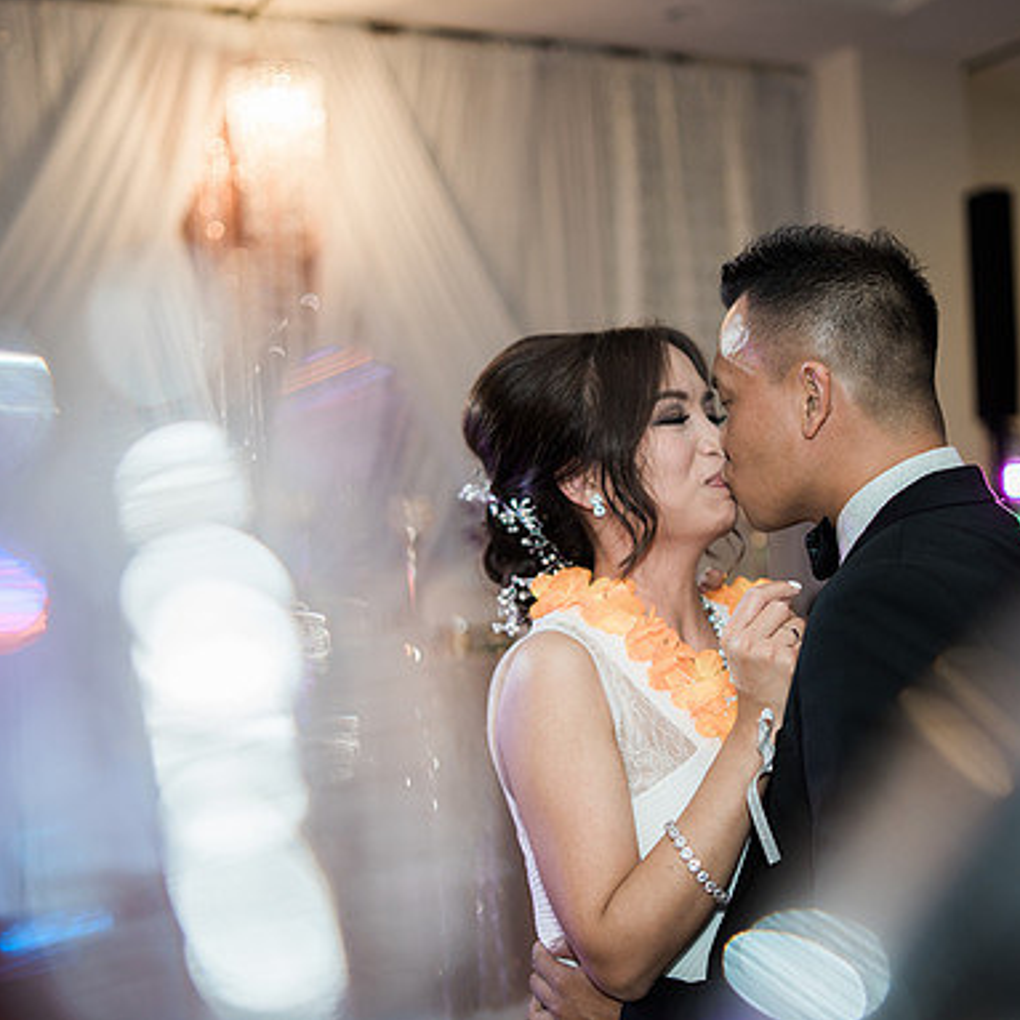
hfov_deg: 37.5
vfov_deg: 37.6
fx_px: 1500
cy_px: 510
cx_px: 551
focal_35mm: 45
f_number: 1.4
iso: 320
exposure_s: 1/160
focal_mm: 35
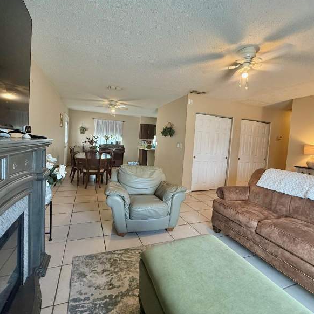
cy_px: 153
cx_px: 154
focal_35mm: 17
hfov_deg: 84.0
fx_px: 174
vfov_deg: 84.0
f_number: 2.2
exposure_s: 1/60
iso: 320
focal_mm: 2.22
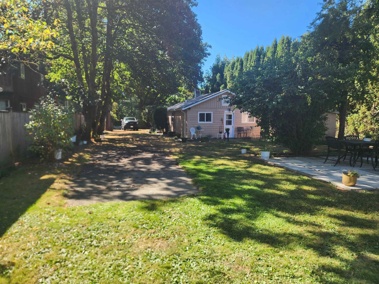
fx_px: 252
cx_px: 190
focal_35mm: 23
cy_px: 142
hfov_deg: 73.9
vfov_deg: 58.9
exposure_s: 1/279
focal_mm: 6.4
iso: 12
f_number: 1.8
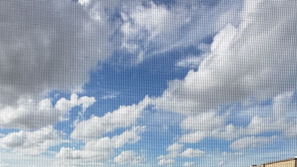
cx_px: 122
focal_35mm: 32
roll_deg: -0.6
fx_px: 252
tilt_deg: -3.1
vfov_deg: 30.7
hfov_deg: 60.6
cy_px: 203
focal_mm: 2.22
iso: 50
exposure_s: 1/1848
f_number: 2.2
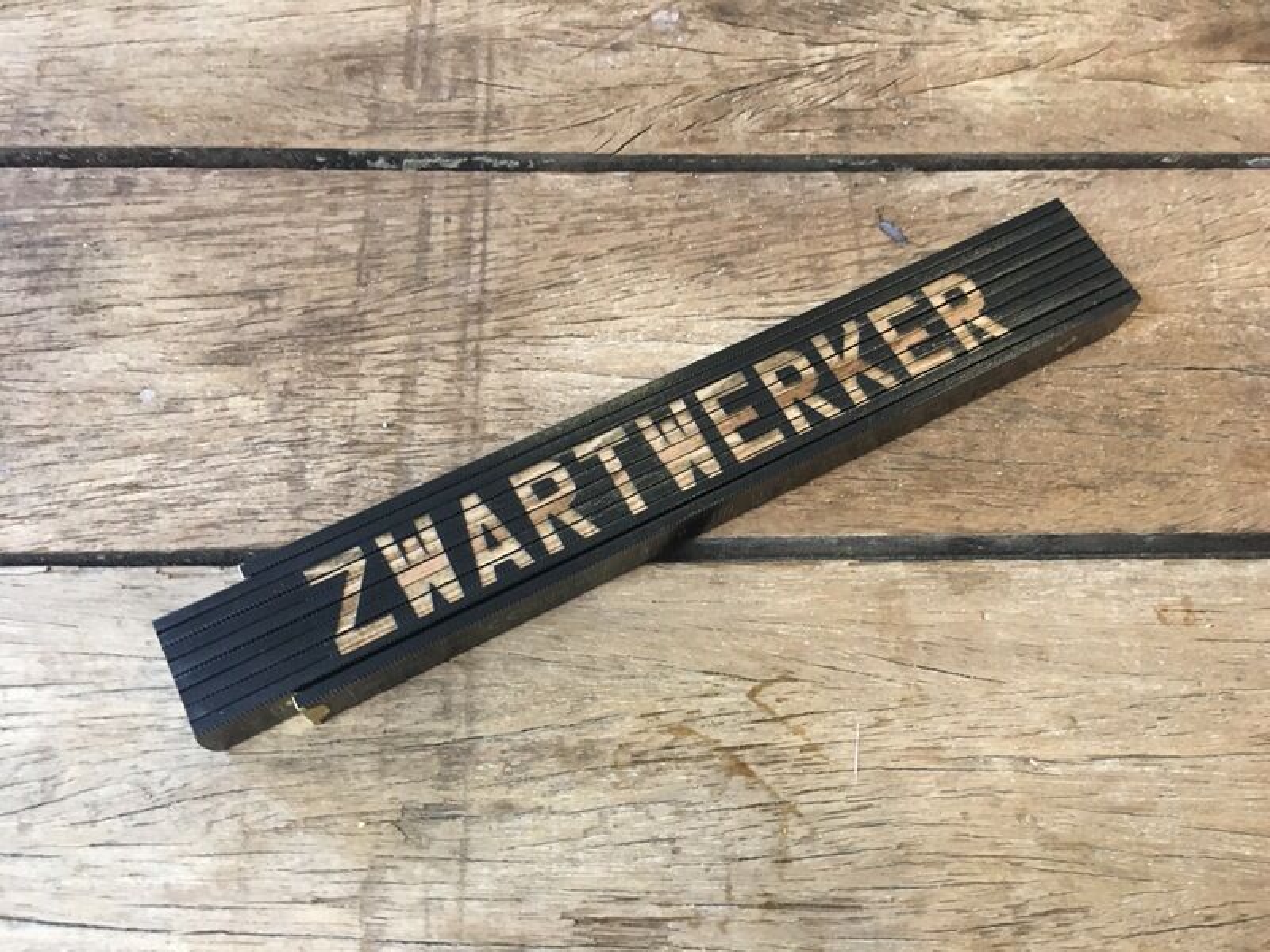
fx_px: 1064
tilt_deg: -66.5
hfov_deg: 61.7
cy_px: 476
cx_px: 635
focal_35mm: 29
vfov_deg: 48.2
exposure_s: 1/20
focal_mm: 4.15
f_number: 2.2
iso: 200
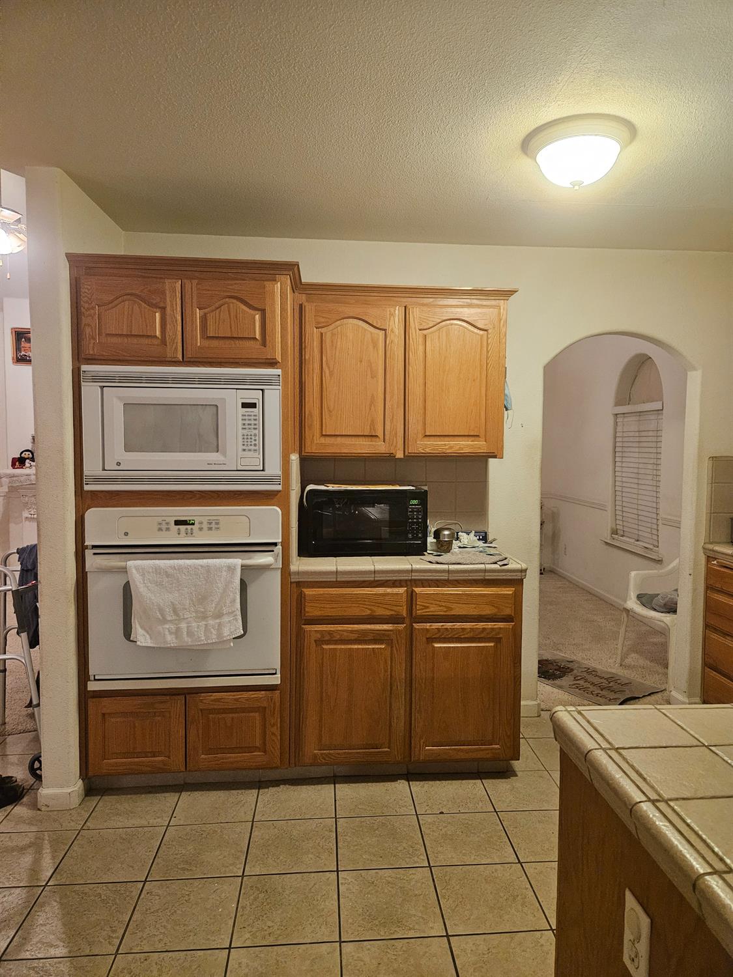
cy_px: 488
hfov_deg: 58.9
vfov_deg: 73.9
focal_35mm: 23
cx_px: 366
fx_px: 649
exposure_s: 1/120
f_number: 1.8
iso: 800
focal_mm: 5.4
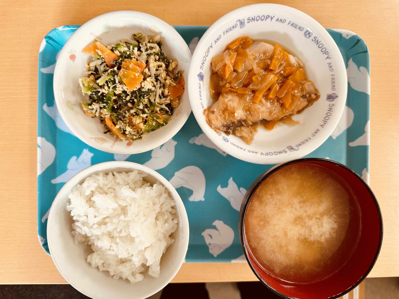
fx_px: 277
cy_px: 150
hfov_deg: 71.6
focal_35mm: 24
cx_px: 200
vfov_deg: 56.8
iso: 160
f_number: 1.78
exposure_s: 1/121
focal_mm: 6.86
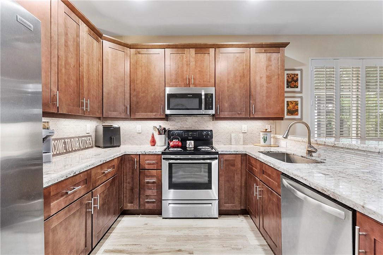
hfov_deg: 100.4
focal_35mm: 15
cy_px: 128
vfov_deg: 77.3
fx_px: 160
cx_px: 192
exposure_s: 1/6
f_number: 8
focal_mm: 10
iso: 250
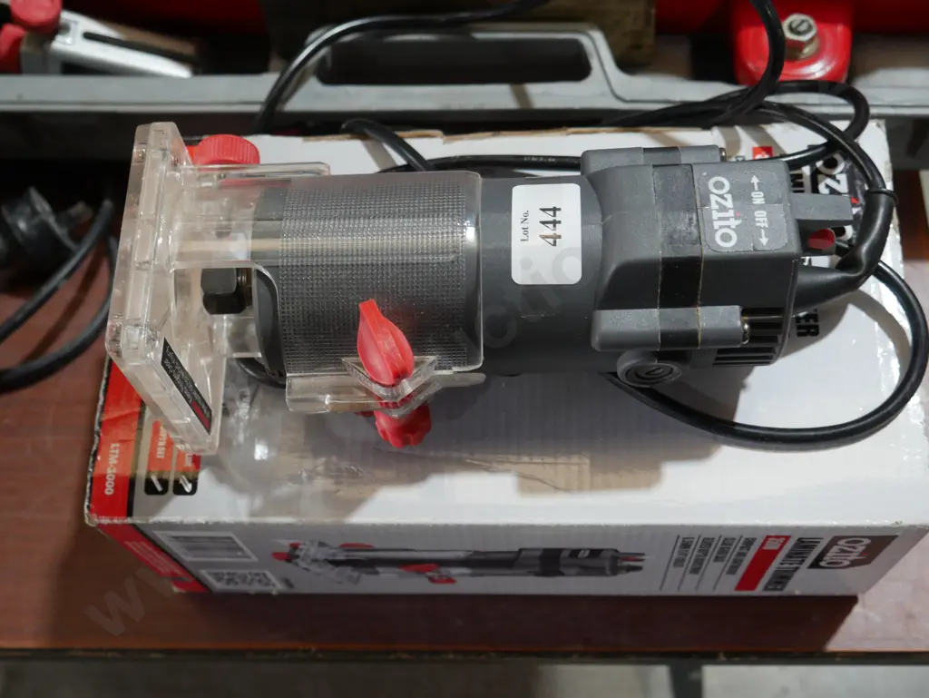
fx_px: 1128
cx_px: 464
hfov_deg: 44.8
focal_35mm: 42
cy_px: 349
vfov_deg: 34.4
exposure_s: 1/60
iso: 400
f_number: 4.6
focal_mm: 21
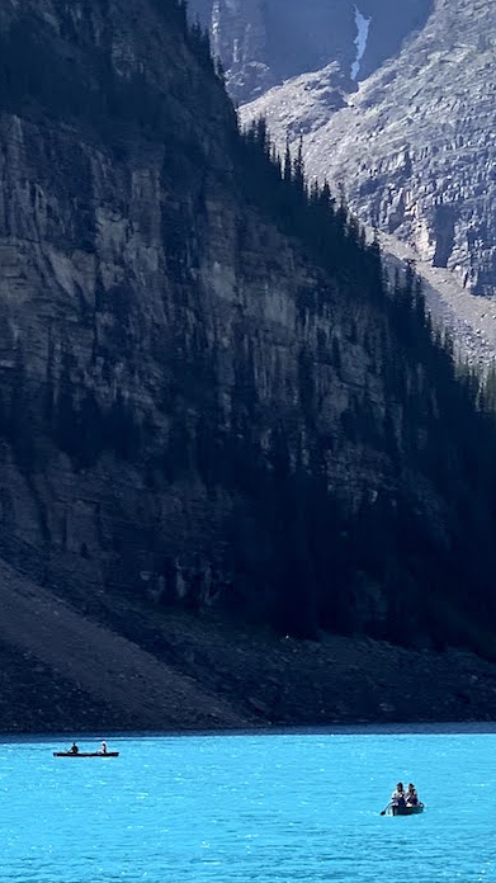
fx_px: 3557
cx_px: 575
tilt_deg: +9.0
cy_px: 233
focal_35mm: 152
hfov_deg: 7.9
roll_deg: -0.8
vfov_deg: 14.1
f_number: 2.4
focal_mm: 6
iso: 16
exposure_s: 1/657
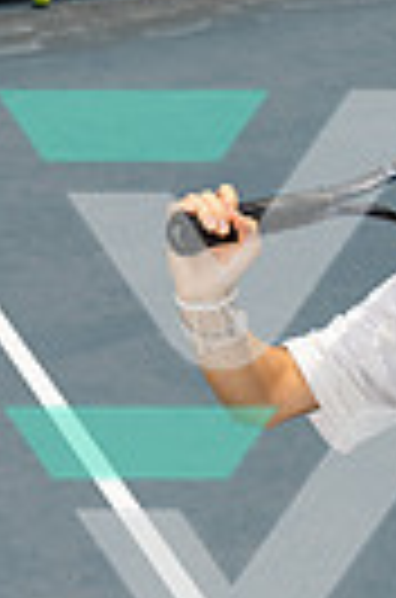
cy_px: 549
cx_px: 670
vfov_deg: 18.0
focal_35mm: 112
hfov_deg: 11.4
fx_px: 1858
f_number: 8
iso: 100
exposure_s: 1/250
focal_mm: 33
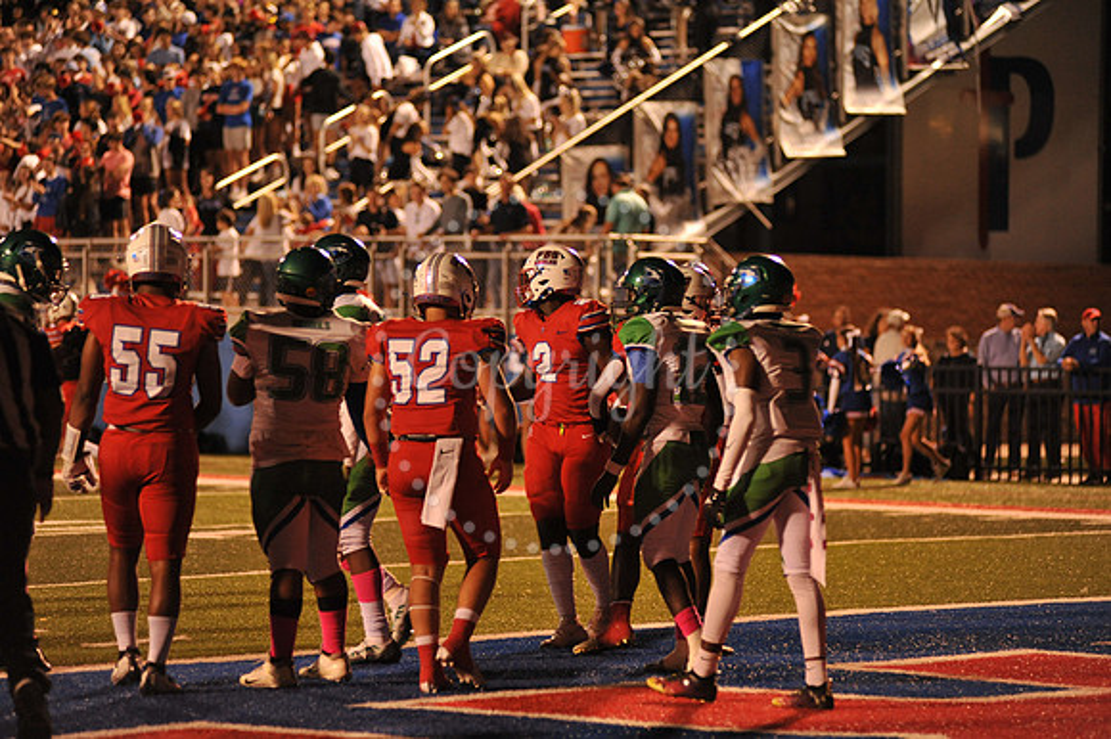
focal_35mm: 145
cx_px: 556
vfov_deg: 9.5
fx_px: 4472
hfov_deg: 14.2
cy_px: 370
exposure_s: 1/200
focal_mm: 145
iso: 2000
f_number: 2.8
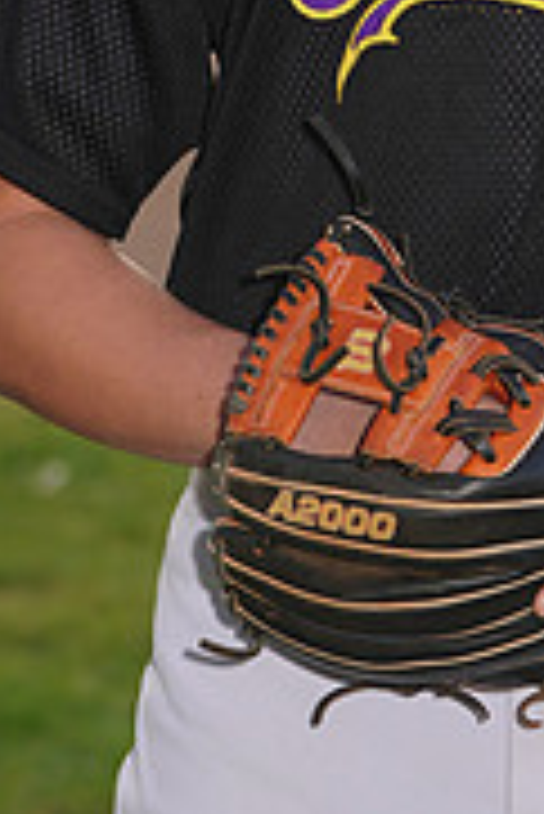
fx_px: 12148
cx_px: 492
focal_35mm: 537
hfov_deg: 2.6
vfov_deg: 3.8
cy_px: -225
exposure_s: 1/200
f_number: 7.1
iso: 100
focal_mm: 168
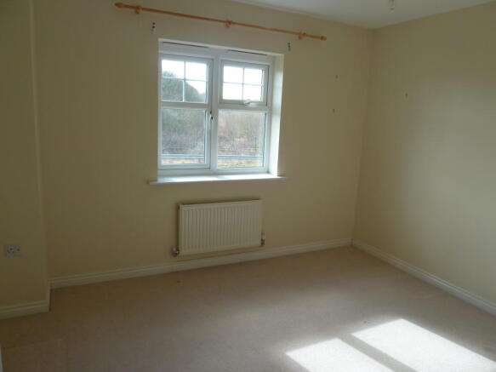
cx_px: 248
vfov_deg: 54.9
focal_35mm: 25
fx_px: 358
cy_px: 186
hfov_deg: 69.4
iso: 80
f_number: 3.3
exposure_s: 1/80
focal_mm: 4.1
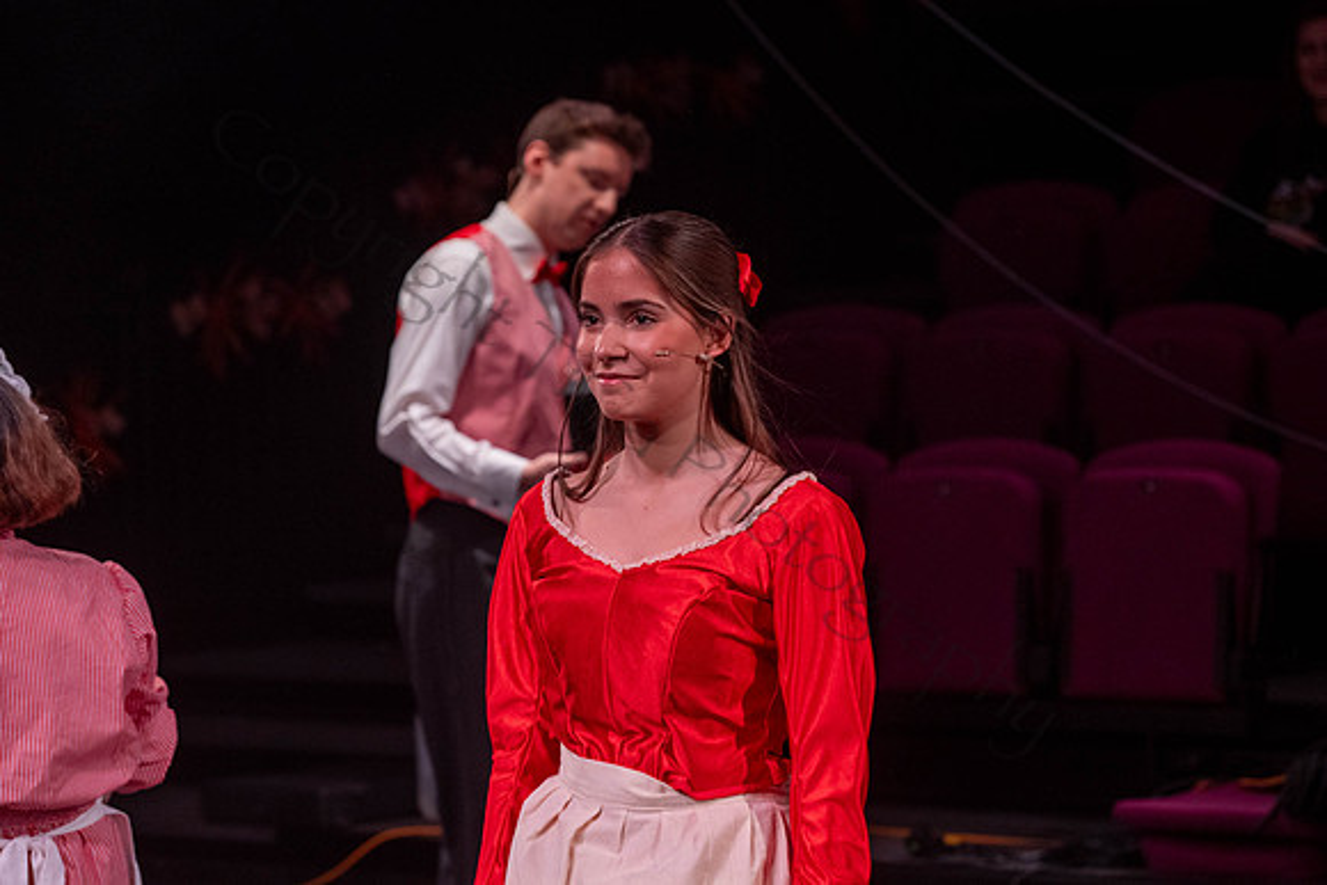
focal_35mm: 160
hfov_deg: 12.8
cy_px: 442
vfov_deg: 8.6
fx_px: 5899
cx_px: 664
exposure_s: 1/100
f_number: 5
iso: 1250
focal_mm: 160
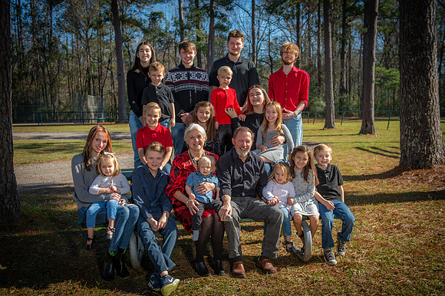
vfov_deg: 31.9
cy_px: 148
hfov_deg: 46.4
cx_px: 222
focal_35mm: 42
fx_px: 519
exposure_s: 1/250
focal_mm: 42
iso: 80
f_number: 5
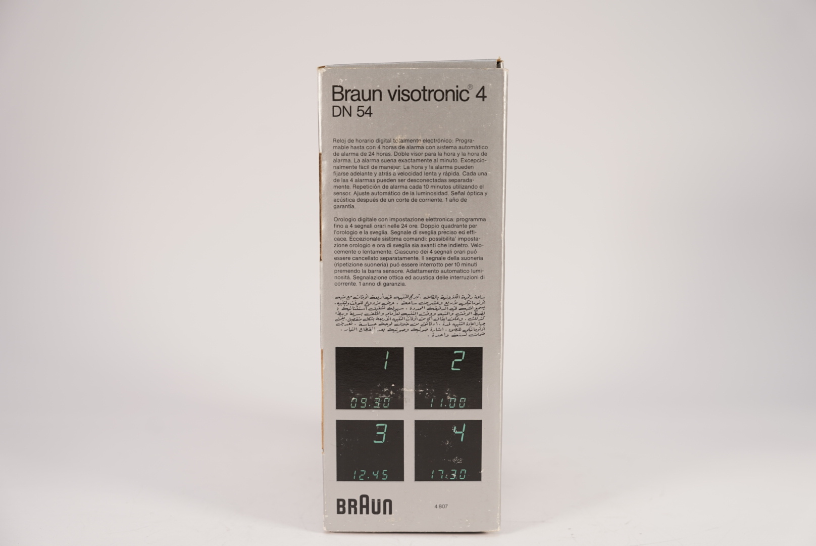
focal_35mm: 43
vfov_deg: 31.2
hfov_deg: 45.4
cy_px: 273
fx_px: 975
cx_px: 408
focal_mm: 43
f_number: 4
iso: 250
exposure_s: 1/200
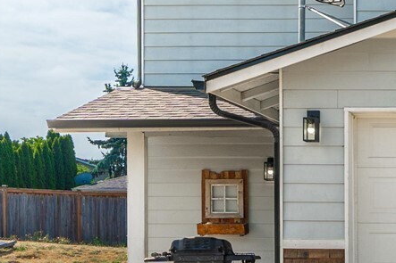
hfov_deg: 18.3
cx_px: 677
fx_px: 1012
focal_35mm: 92
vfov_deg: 14.9
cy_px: 125
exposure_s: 1/250
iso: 100
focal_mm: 24
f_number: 7.1
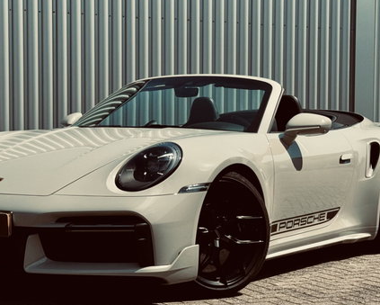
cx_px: 165
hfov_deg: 22.5
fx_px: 957
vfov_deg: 18.1
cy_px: 182
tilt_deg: -3.2
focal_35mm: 85
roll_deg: -0.1
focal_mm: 6.76
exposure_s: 1/5848
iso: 64
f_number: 1.78
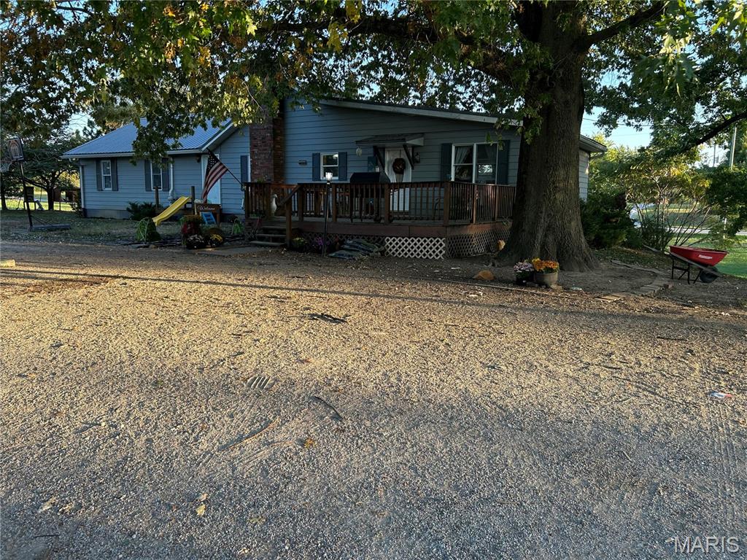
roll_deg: -0.5
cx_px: 374
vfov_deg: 53.1
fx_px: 561
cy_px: 280
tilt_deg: -8.6
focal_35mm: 26
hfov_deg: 67.3
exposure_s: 1/250
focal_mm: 5.7
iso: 40
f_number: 1.5
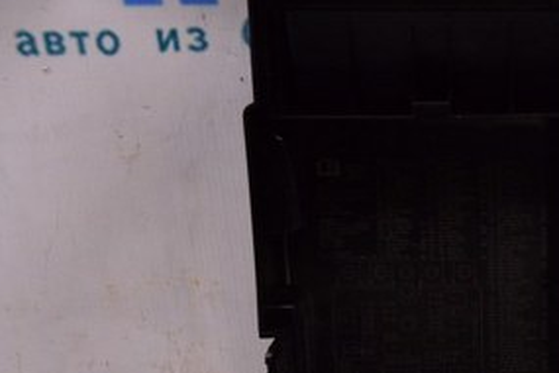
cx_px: 612
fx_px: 1306
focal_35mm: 84
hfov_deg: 22.8
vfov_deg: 16.0
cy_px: 348
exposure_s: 1/125
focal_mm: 25
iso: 1600
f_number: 8
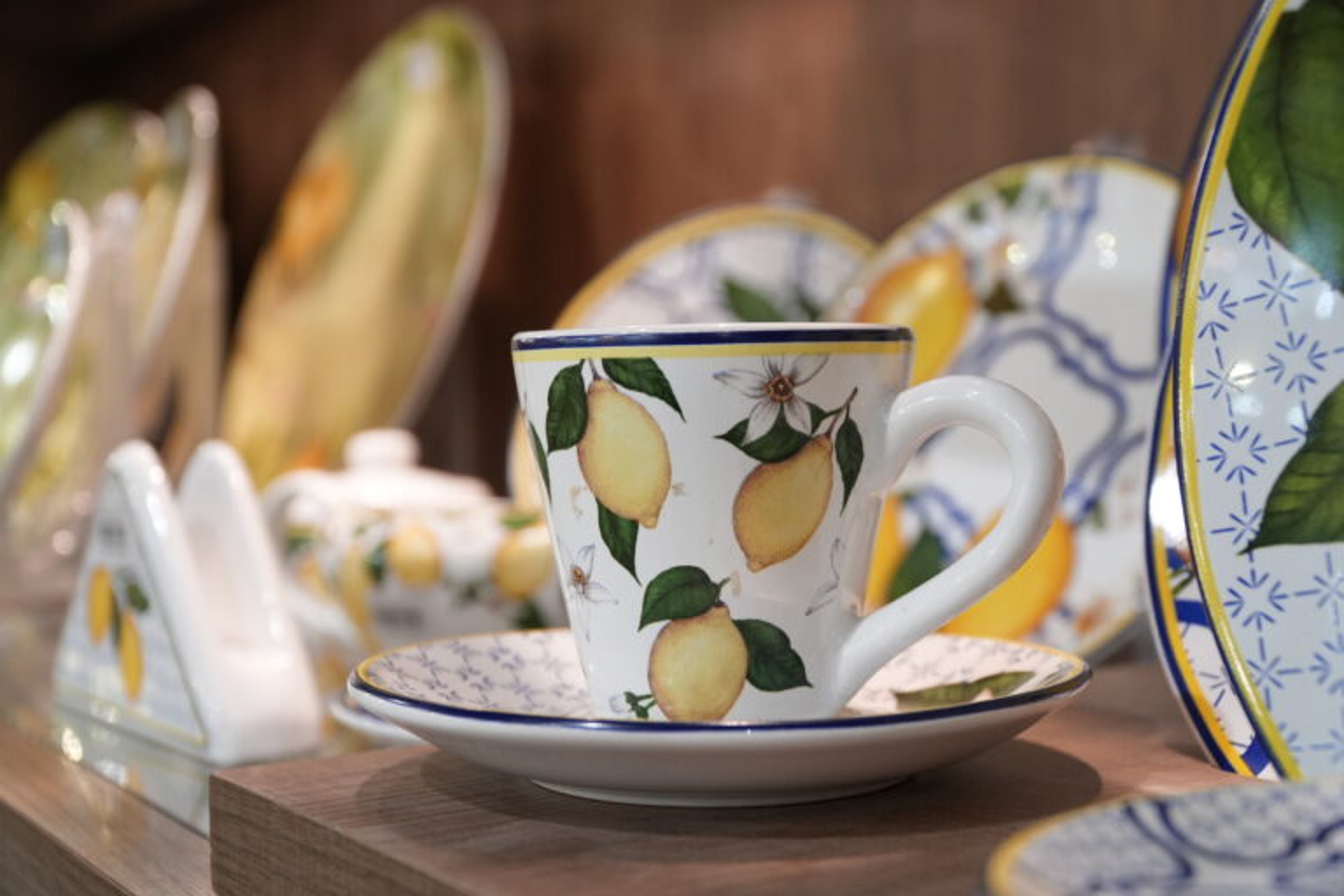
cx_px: 672
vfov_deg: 29.9
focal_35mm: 45
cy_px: 448
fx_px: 1680
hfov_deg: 43.6
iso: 1600
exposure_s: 1/80
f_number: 4
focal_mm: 30
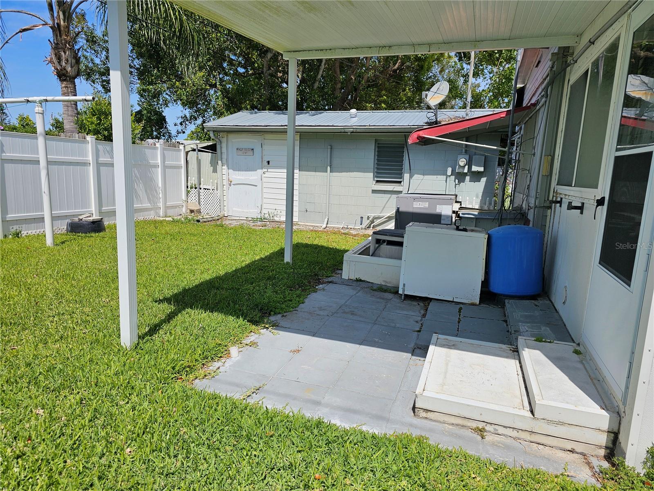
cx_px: 327
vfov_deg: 58.9
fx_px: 435
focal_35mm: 23
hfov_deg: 73.9
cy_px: 246
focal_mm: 6.3
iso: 10
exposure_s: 1/1215
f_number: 1.7
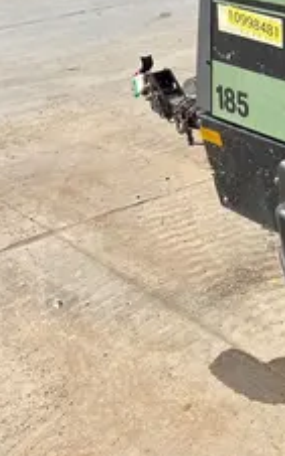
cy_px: 144
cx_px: 489
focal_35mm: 67
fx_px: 834
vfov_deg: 30.4
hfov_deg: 16.6
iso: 50
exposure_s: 1/3937
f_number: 1.6
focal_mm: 5.96
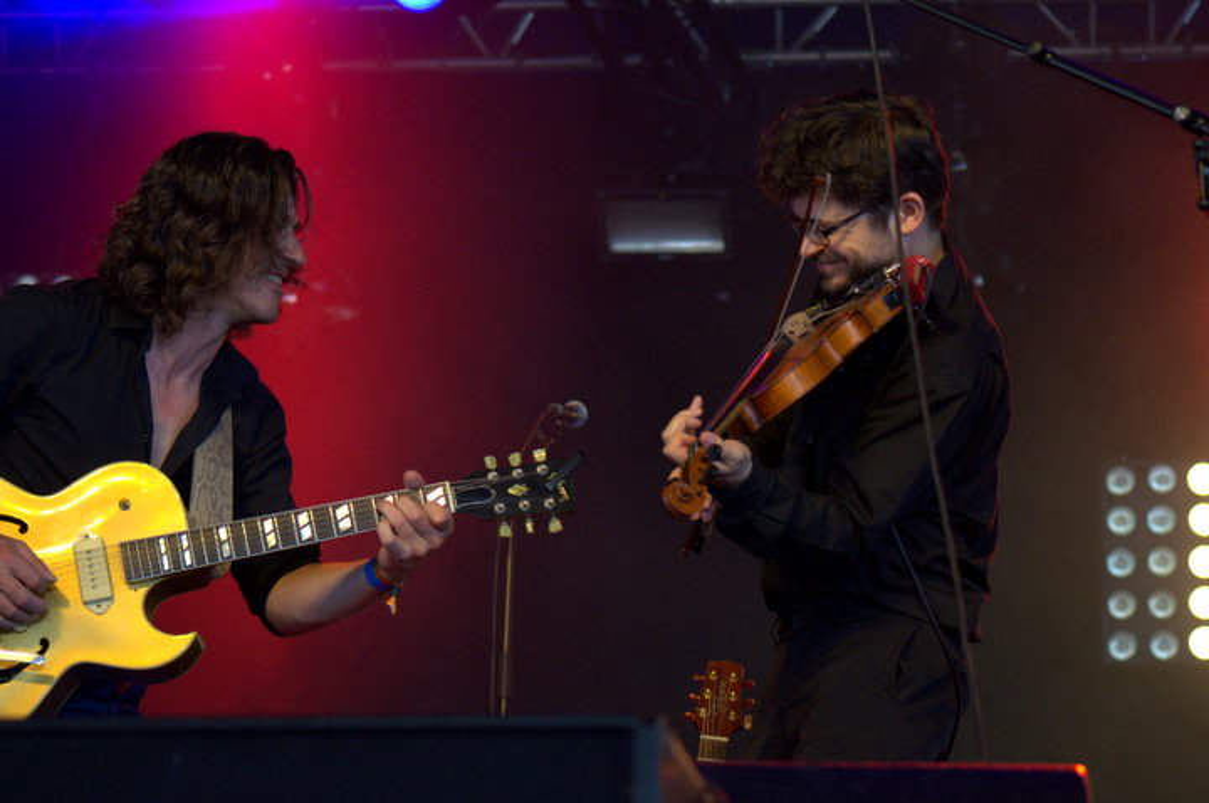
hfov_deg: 19.5
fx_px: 3521
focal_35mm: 105
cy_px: 402
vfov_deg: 13.0
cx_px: 604
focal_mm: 70
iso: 2500
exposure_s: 1/160
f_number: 4
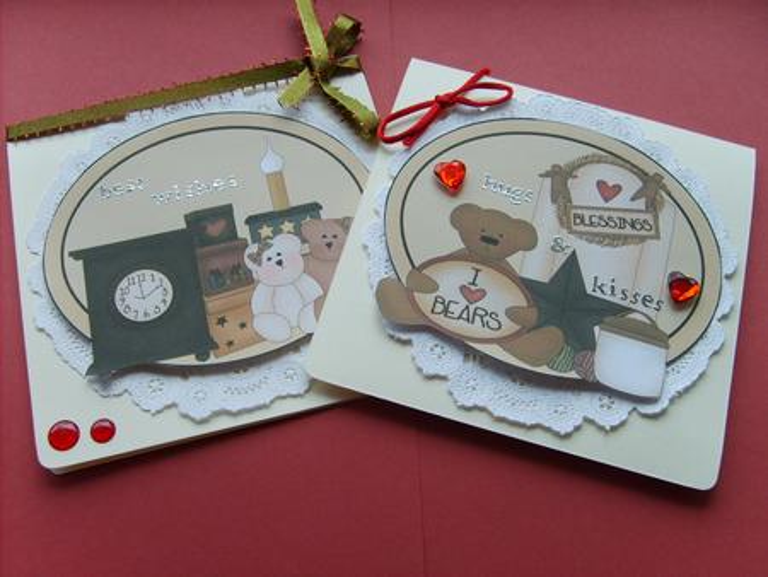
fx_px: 777
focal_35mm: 35
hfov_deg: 52.6
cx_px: 384
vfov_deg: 40.7
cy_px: 288
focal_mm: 5.8
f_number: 2.8
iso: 50
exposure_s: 1/350
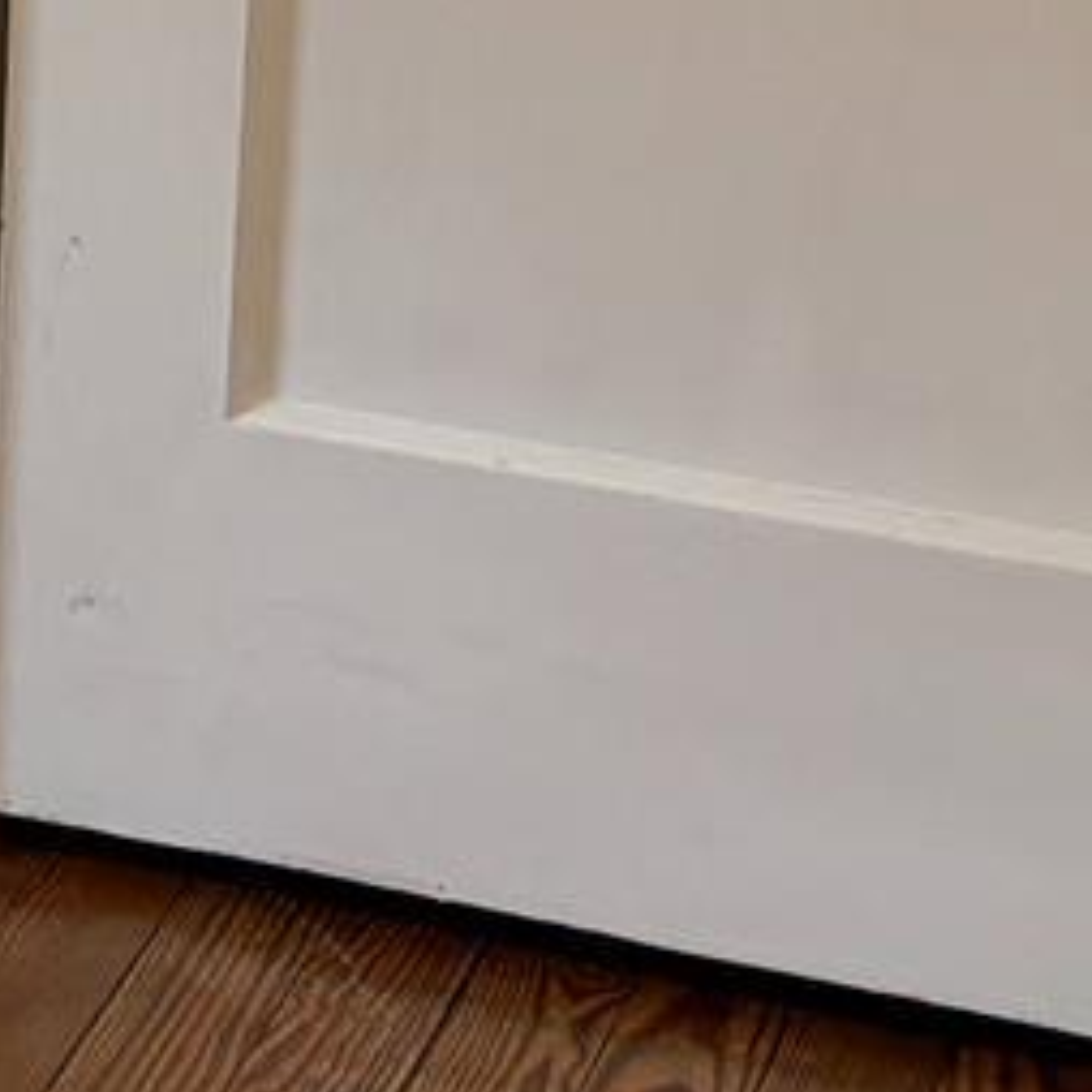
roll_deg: +1.4
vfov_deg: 9.2
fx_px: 6603
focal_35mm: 185
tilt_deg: -12.9
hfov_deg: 8.1
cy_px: -589
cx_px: -2175
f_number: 1.6
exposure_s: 1/60
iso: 125
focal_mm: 5.96
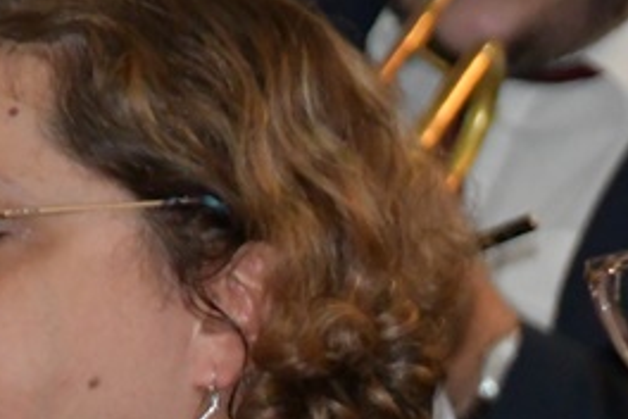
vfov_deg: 2.3
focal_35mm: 609
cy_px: 675
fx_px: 10623
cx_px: 783
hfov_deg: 3.4
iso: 6400
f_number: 5.6
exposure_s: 1/60
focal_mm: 105
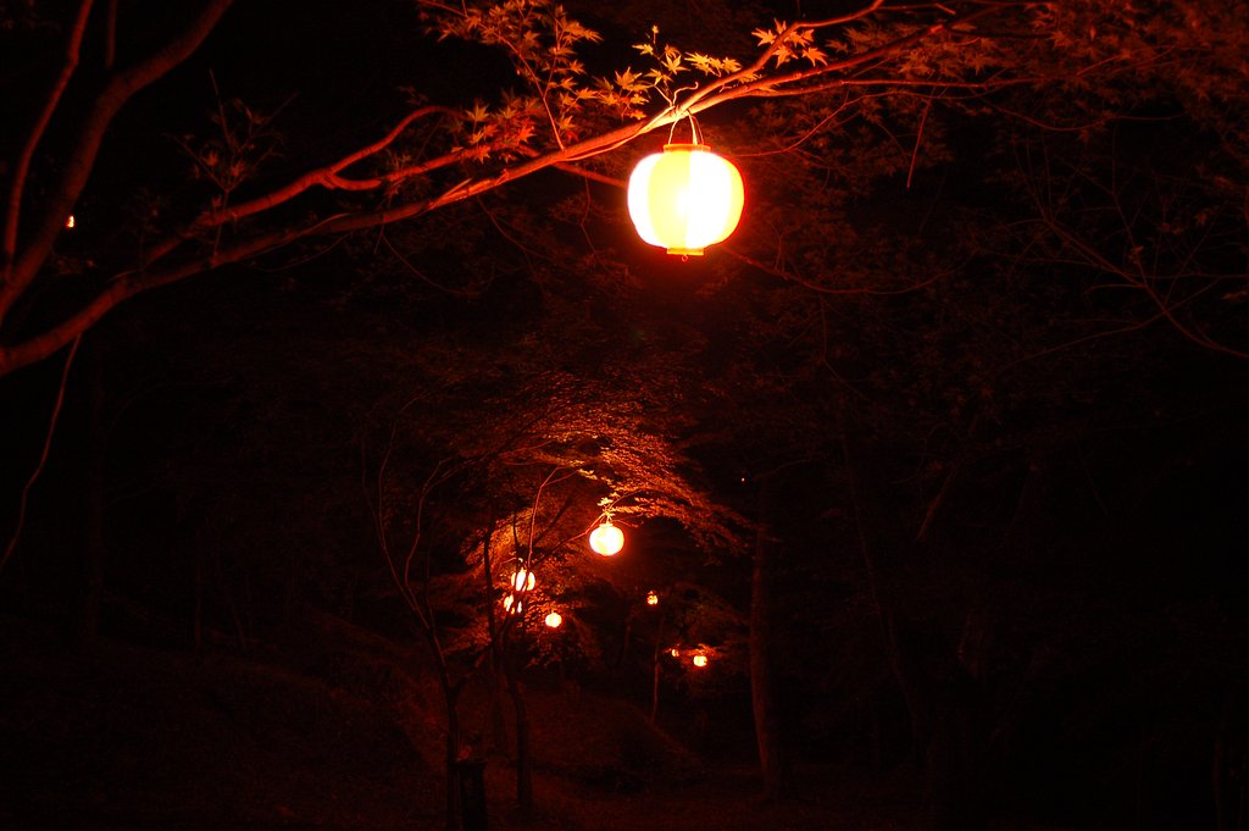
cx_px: 624
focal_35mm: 42
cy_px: 416
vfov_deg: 31.8
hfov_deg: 46.4
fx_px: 1456
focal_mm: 28
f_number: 3.5
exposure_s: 1/3
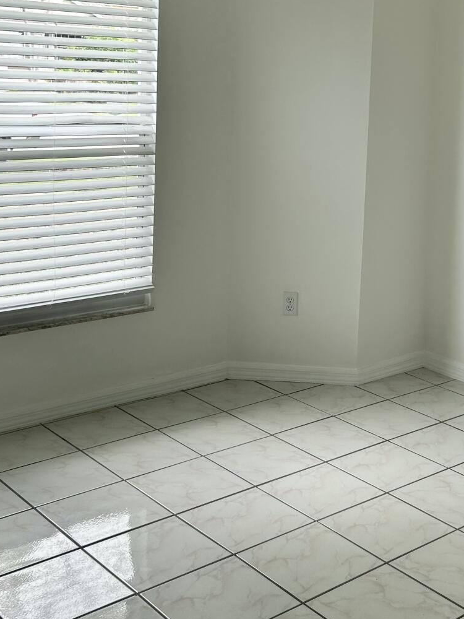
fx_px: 929
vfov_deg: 36.0
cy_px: 160
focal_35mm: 52
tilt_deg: -4.8
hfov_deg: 27.4
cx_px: 378
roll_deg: -3.0
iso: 32
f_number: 1.5
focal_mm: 5.7
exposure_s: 1/141
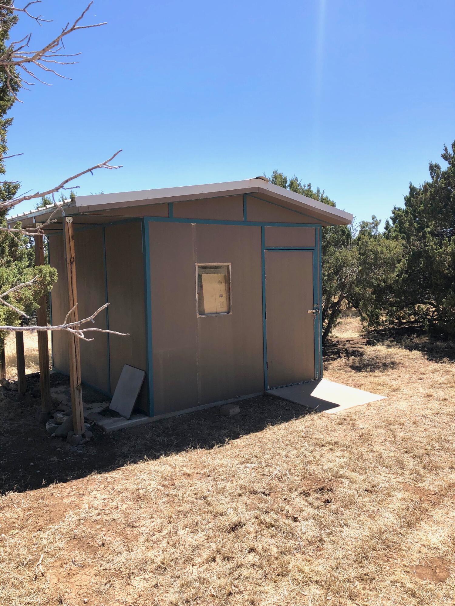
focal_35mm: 28
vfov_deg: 63.4
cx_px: 228
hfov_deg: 49.7
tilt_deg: -3.6
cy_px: 303
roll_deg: +0.0
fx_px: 491
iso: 20
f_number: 1.8
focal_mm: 3.99
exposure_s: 1/1600
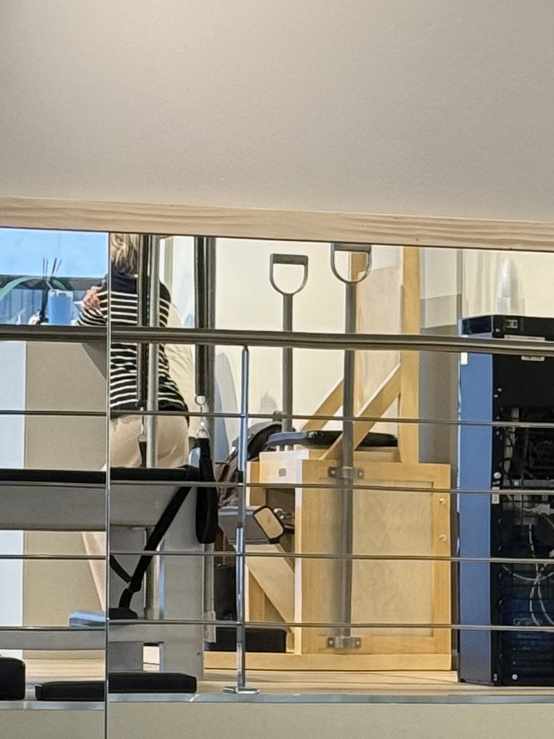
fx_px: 3926
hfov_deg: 8.1
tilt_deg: -2.9
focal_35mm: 184
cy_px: 792
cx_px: 388
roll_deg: -1.0
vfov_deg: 10.6
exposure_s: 1/50
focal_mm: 6.76
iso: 125
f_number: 1.78
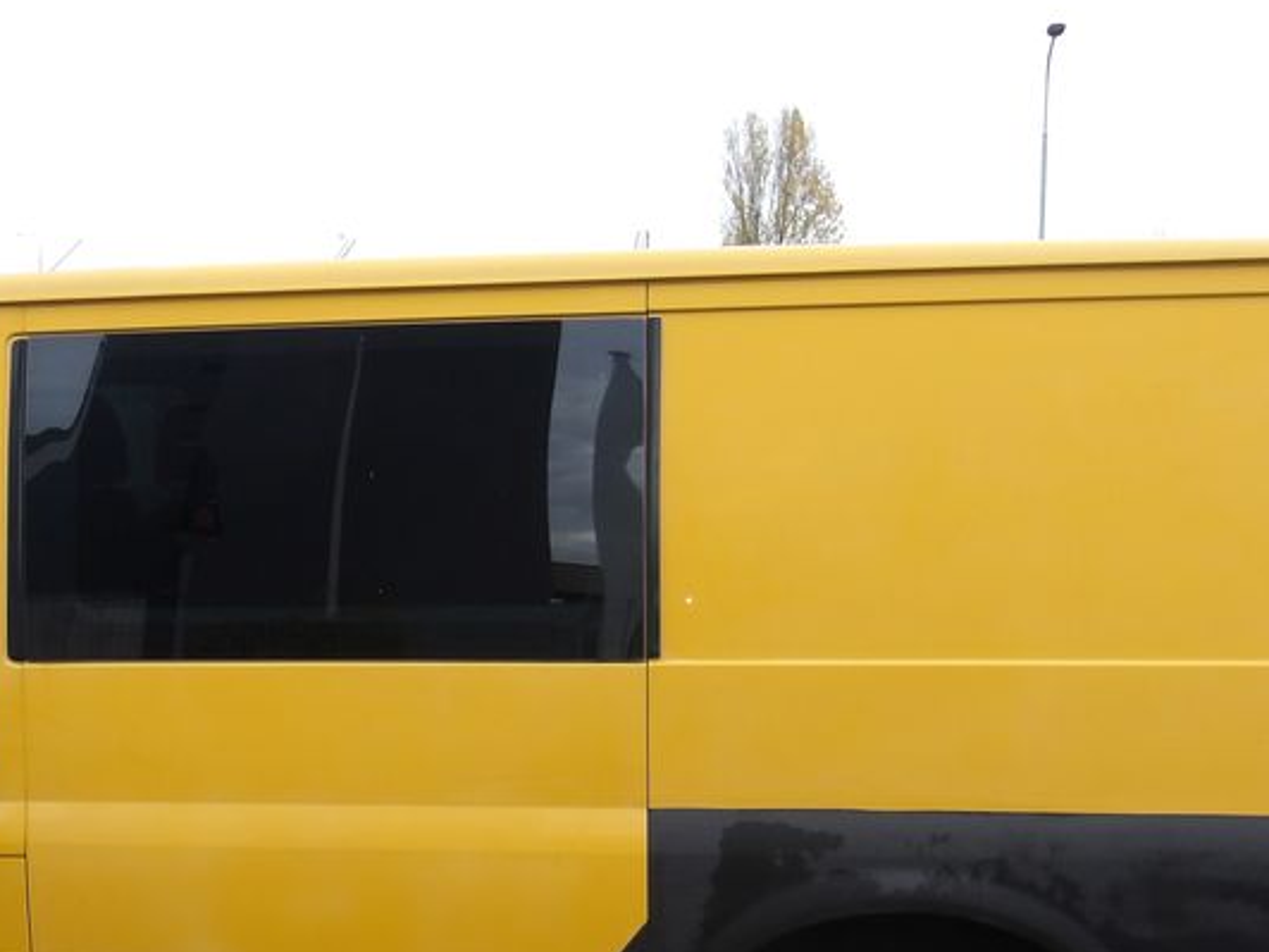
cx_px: 360
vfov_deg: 27.8
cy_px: 656
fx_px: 1906
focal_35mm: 52
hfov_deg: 36.2
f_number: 3
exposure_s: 1/366
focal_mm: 4.9
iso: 100
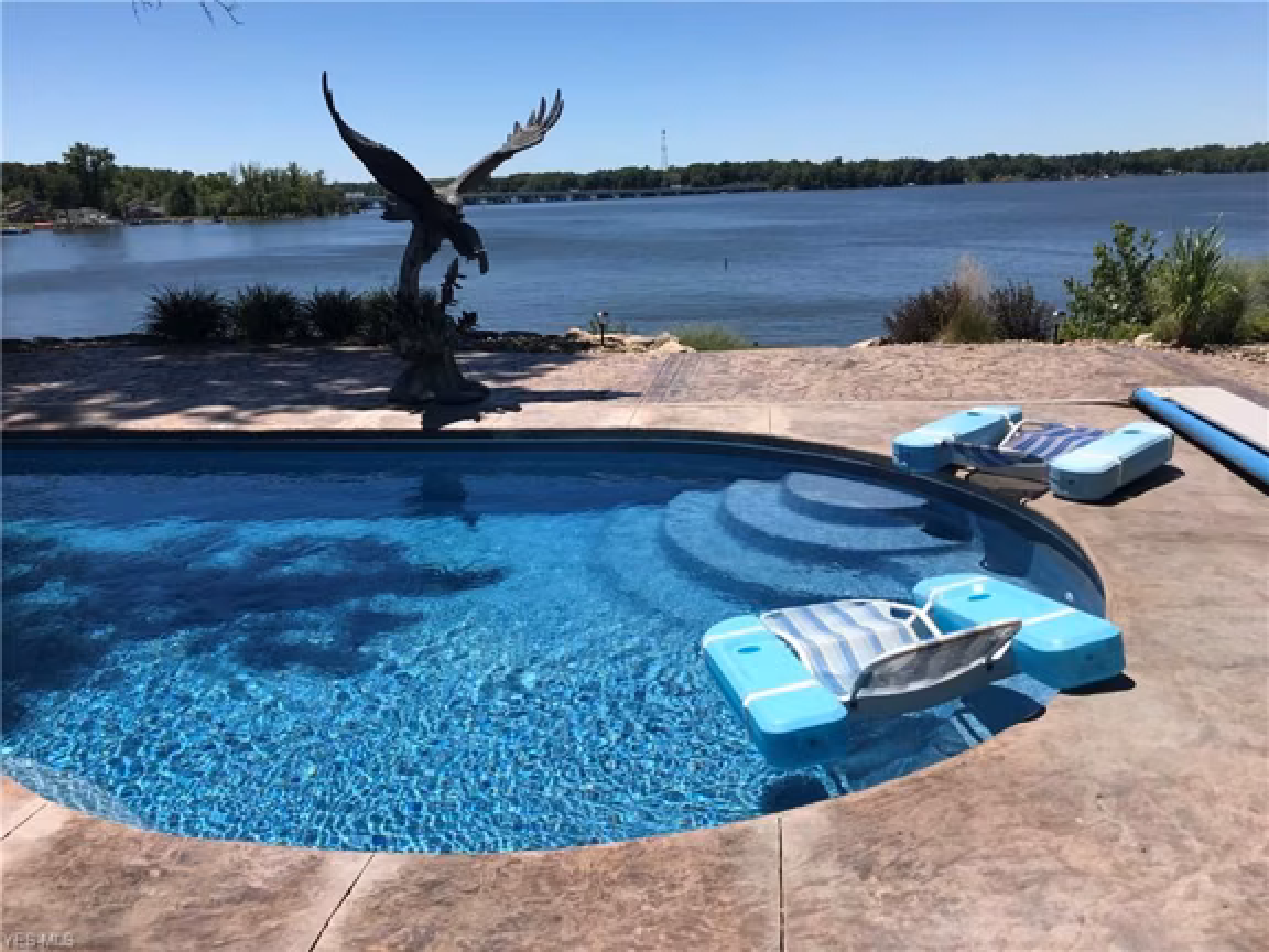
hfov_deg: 63.4
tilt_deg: -13.5
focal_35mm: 28
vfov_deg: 49.7
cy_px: 476
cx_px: 634
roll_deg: +0.7
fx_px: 1026
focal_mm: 3.99
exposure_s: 1/3096
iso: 20
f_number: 1.8
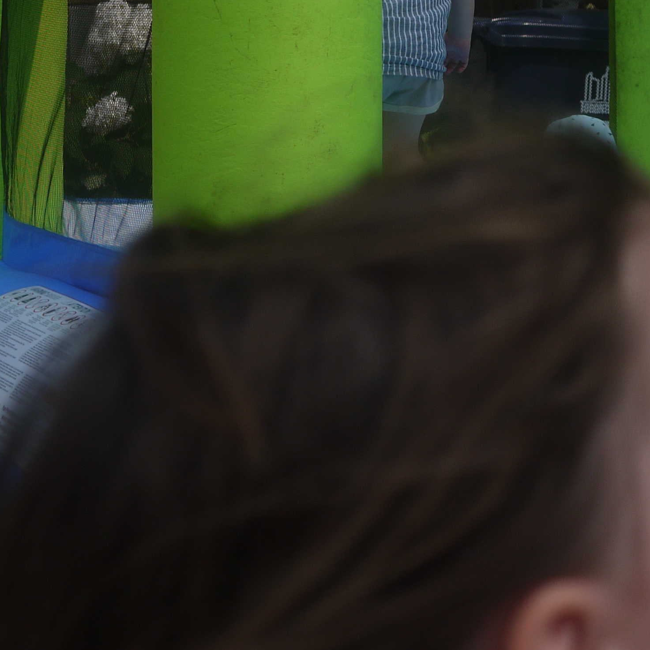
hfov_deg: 17.4
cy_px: 1
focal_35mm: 96
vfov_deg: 17.7
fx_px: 2039
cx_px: 738
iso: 100
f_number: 3.2
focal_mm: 20
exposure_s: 1/2500
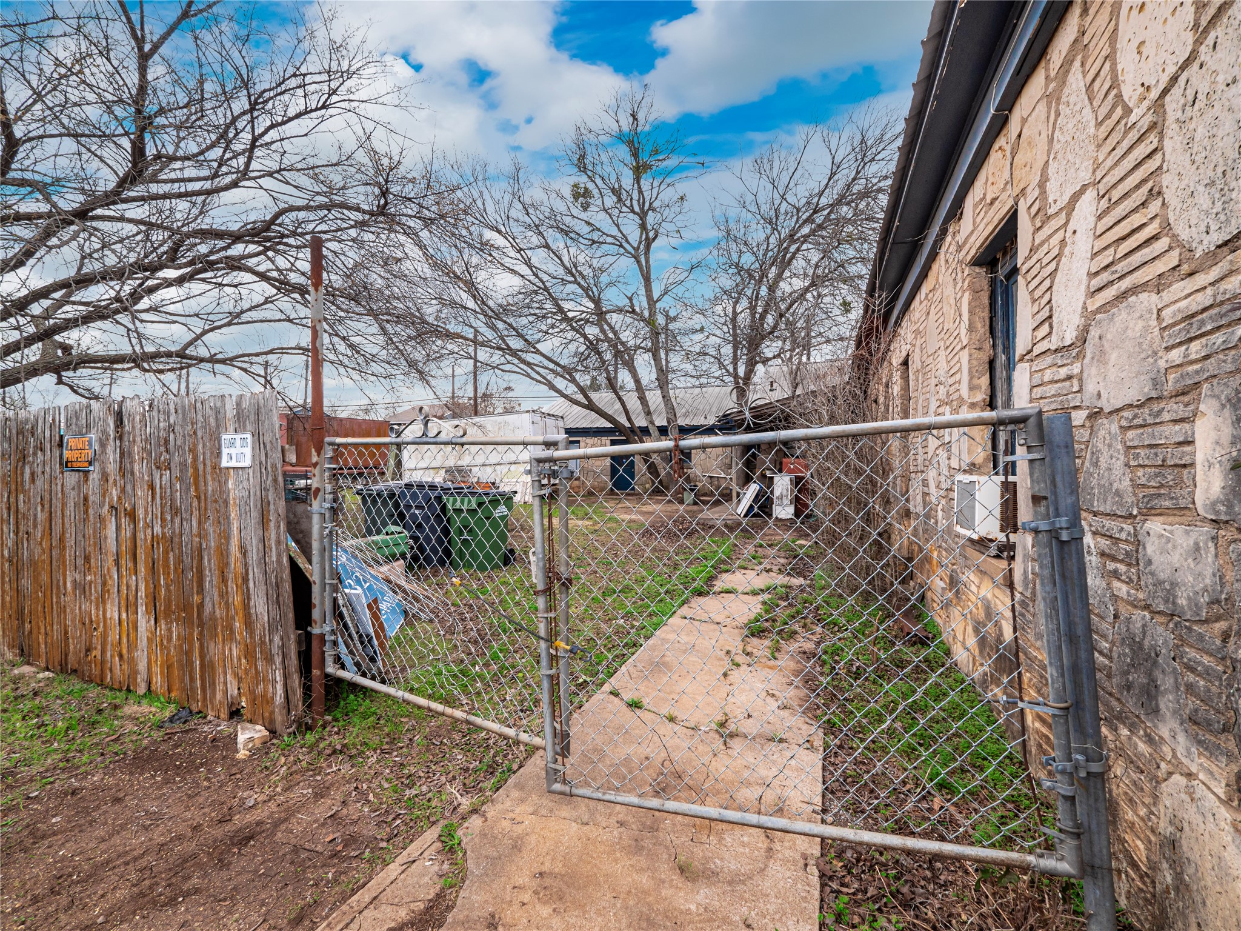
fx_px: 502
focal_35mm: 14
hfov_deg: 102.1
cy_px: 466
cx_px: 620
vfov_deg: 85.7
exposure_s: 1/200
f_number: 8
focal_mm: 7
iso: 200
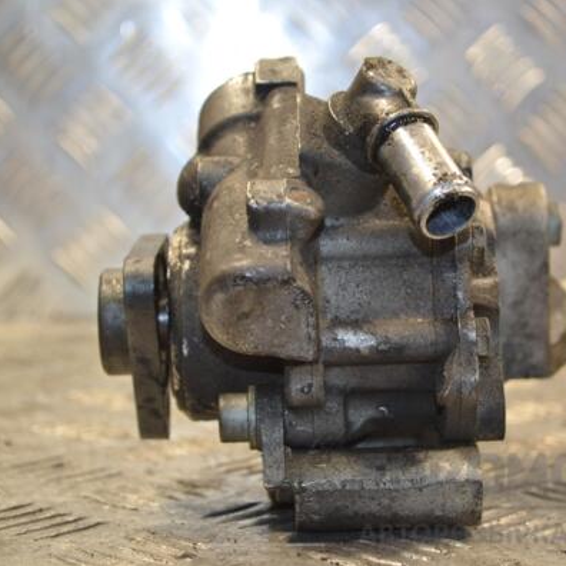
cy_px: 284
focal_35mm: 85
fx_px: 1572
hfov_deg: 20.4
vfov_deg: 20.4
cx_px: 332
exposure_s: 1/60
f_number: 5.3
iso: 560
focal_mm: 44
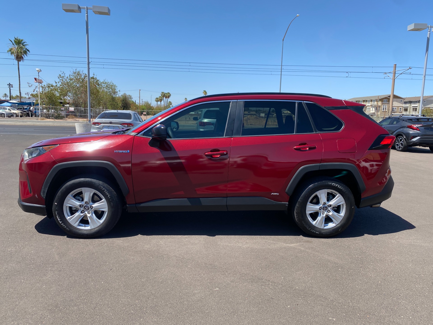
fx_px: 325
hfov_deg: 67.3
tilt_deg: -8.1
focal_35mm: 26
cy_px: 162
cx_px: 216
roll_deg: -2.3
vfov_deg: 53.1
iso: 32
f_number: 1.8
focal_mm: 4.25
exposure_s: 1/1996
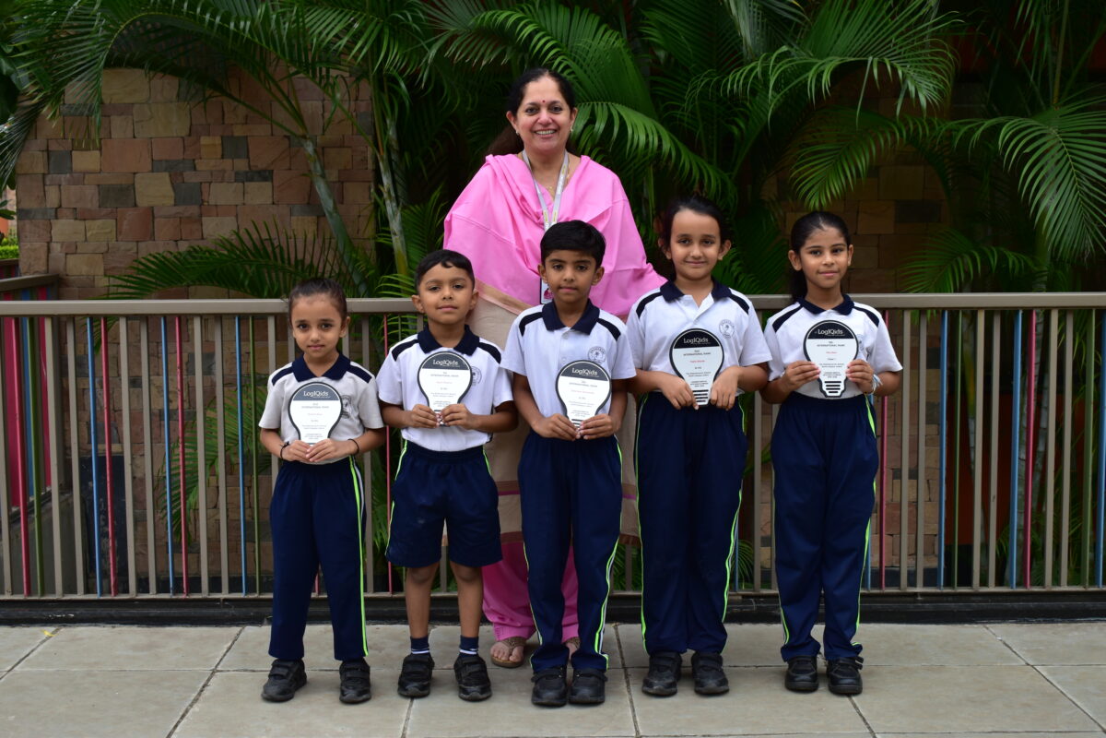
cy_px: 369
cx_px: 553
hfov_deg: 38.9
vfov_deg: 26.5
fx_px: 1567
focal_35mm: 51
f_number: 5.6
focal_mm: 34
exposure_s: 1/100
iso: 110
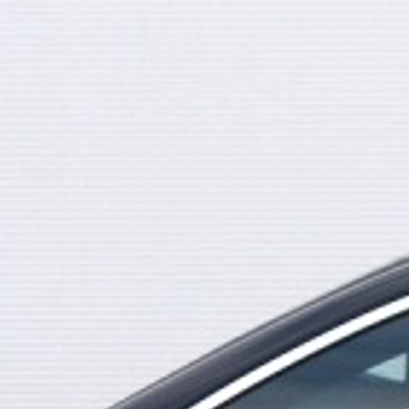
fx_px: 6978
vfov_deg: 3.3
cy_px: 534
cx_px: 641
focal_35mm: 522
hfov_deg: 3.3
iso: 400
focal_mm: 48
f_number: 10
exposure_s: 1/250
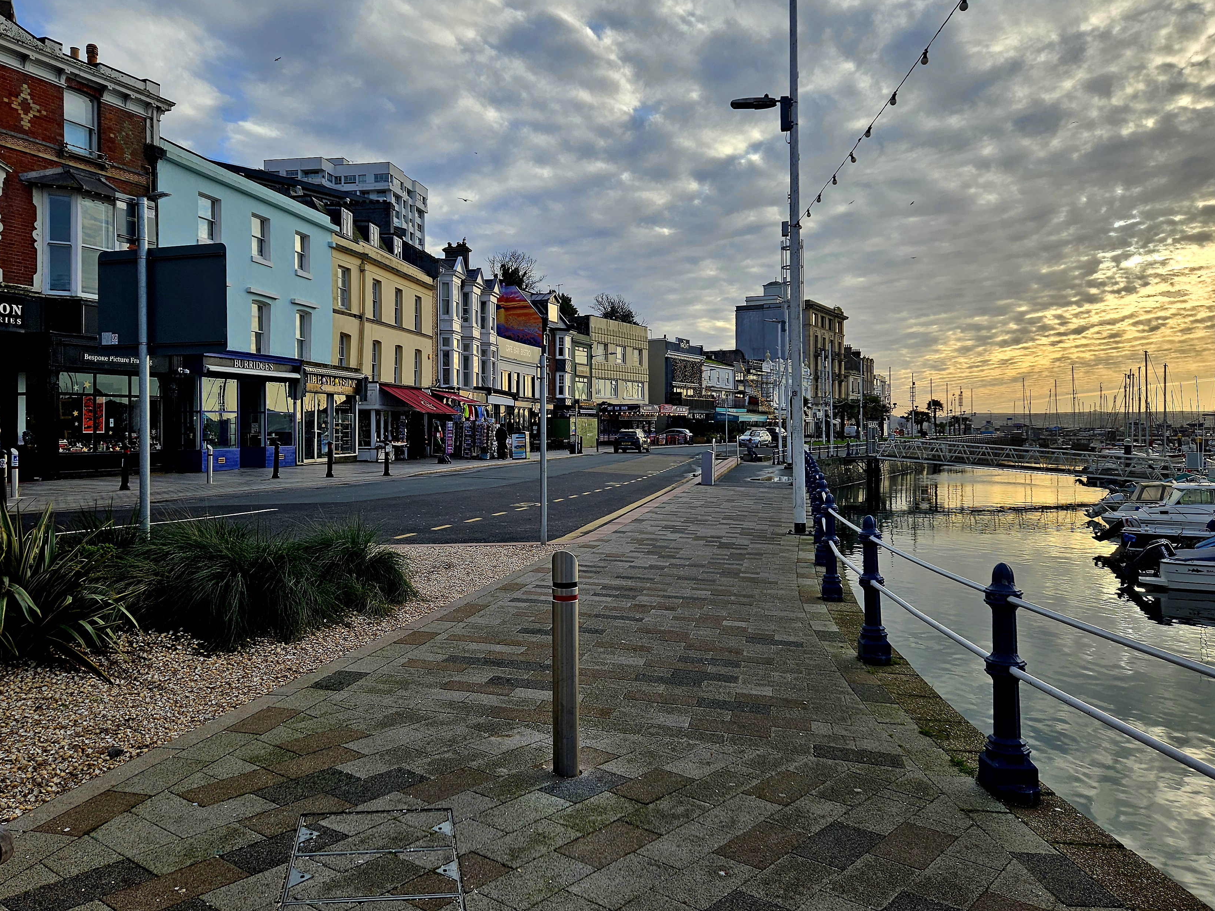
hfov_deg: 63.3
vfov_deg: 49.7
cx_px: 548
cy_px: 416
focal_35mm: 28
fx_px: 983
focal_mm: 5.4
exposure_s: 1/1111
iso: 25
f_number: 1.8
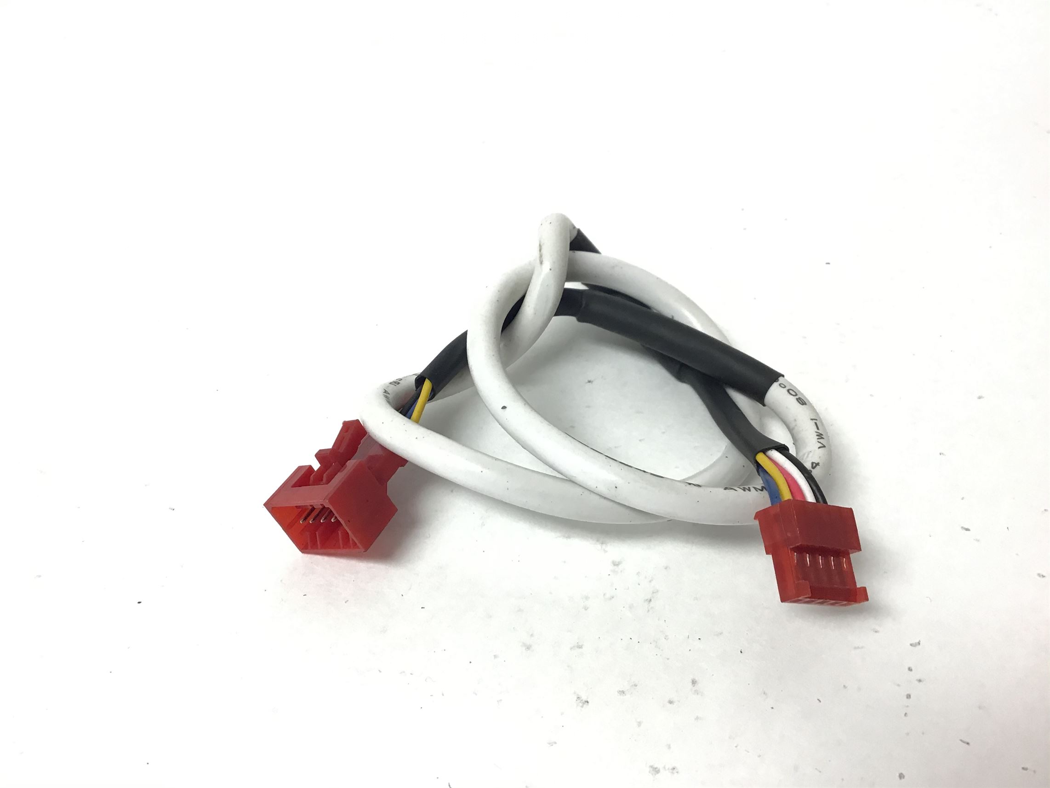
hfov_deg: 58.4
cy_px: 394
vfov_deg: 45.4
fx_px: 940
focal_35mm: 31
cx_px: 525
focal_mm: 3.3
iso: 40
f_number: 2.4
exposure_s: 1/33
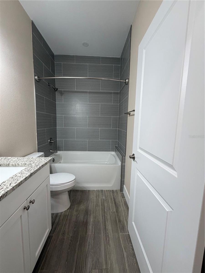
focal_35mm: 14
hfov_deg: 85.7
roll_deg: -1.5
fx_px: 111
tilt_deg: -6.1
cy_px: 136
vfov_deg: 102.1
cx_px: 102
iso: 250
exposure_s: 1/120
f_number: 2.2
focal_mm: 2.22
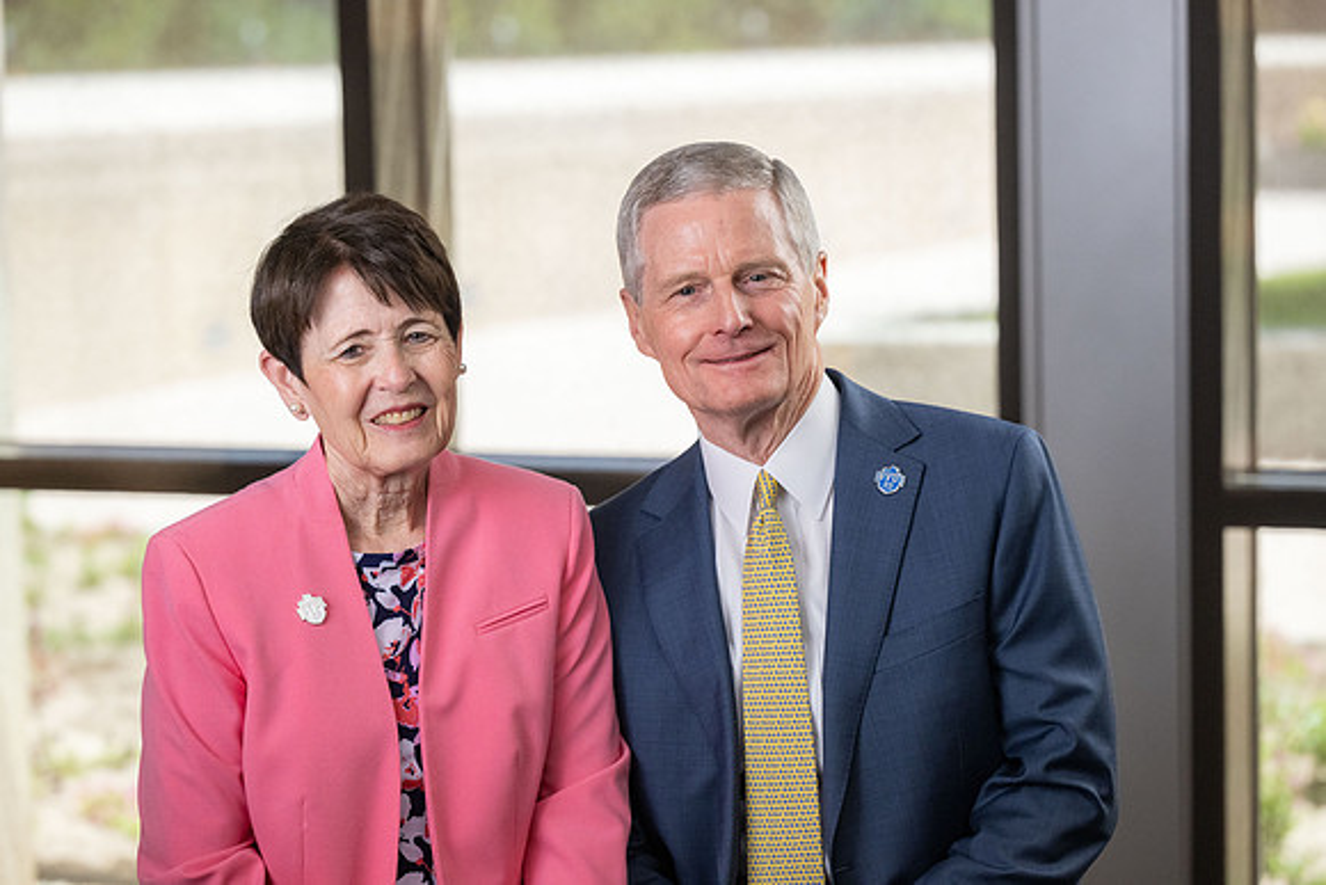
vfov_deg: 13.8
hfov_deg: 20.6
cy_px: 442
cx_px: 663
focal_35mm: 99
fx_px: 3647
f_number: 4
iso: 2000
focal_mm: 99
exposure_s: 1/400
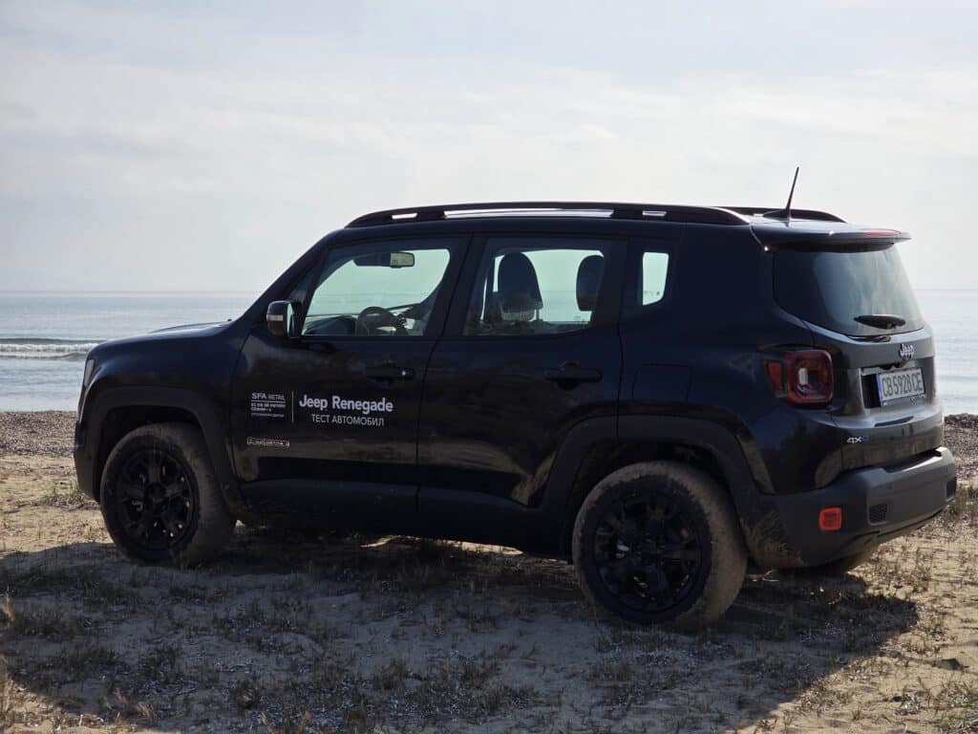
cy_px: 367
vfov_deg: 21.3
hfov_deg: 28.2
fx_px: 1949
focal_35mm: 69
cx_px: 489
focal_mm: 7.9
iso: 50
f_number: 2.4
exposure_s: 1/4037
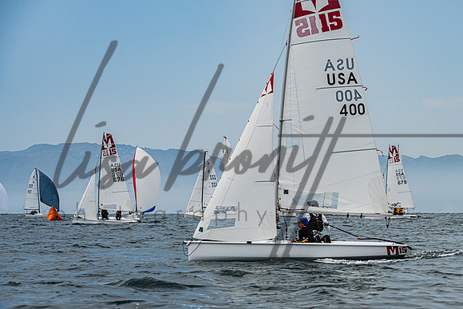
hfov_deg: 15.6
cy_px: 169
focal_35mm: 131
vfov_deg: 10.5
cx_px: 286
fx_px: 1688
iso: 500
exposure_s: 1/4000
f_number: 6.3
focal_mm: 105
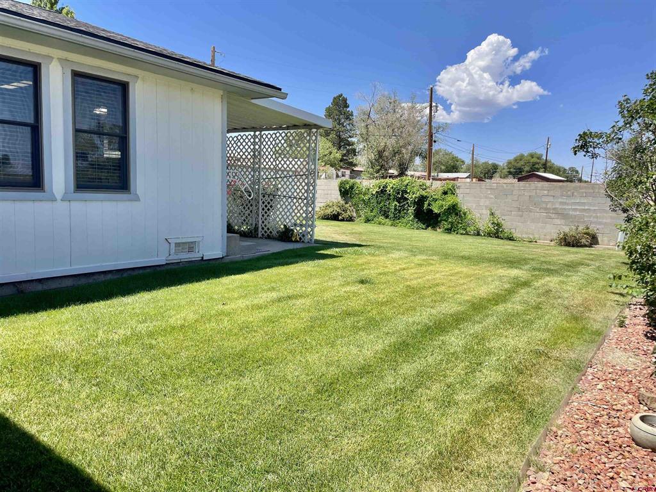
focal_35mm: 26
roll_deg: -1.6
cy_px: 246
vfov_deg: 53.1
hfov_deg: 67.3
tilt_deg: -6.4
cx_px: 328
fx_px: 493
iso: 32
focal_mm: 4.2
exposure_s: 1/2212
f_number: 1.6
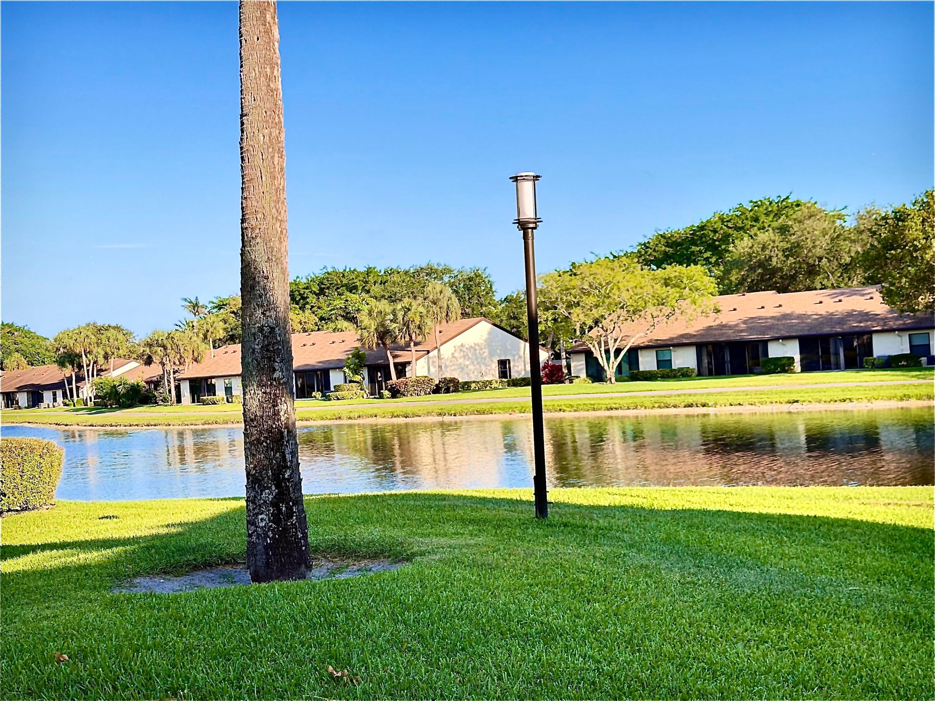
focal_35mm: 48
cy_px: 350
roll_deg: +3.7
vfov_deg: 30.3
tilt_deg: +0.6
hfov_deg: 39.7
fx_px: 1297
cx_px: 468
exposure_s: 1/962
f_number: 1.78
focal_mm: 6.76
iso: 80
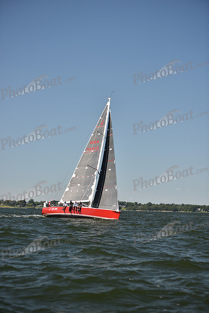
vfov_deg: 23.6
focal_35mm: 86
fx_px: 748
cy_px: 156
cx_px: 104
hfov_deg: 15.9
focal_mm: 86
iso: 250
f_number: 2.8
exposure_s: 1/1600
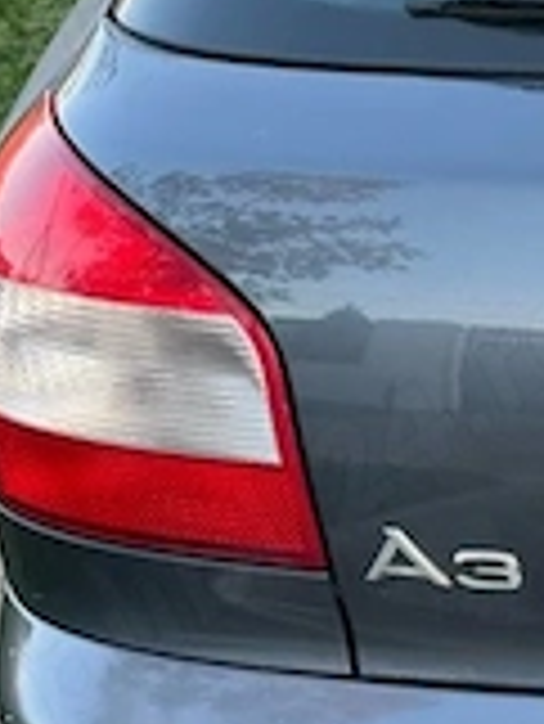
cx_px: 1191
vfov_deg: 16.4
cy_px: 612
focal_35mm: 119
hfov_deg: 11.0
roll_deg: +0.1
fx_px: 2490
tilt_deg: -33.4
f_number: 1.78
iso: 64
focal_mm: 6.76
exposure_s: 1/142
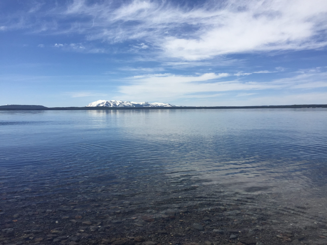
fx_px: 274
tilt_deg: -2.1
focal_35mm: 29
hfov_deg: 61.7
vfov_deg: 48.2
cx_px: 164
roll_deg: -0.5
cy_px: 122
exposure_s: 1/3597
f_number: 2.2
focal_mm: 4.15
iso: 32
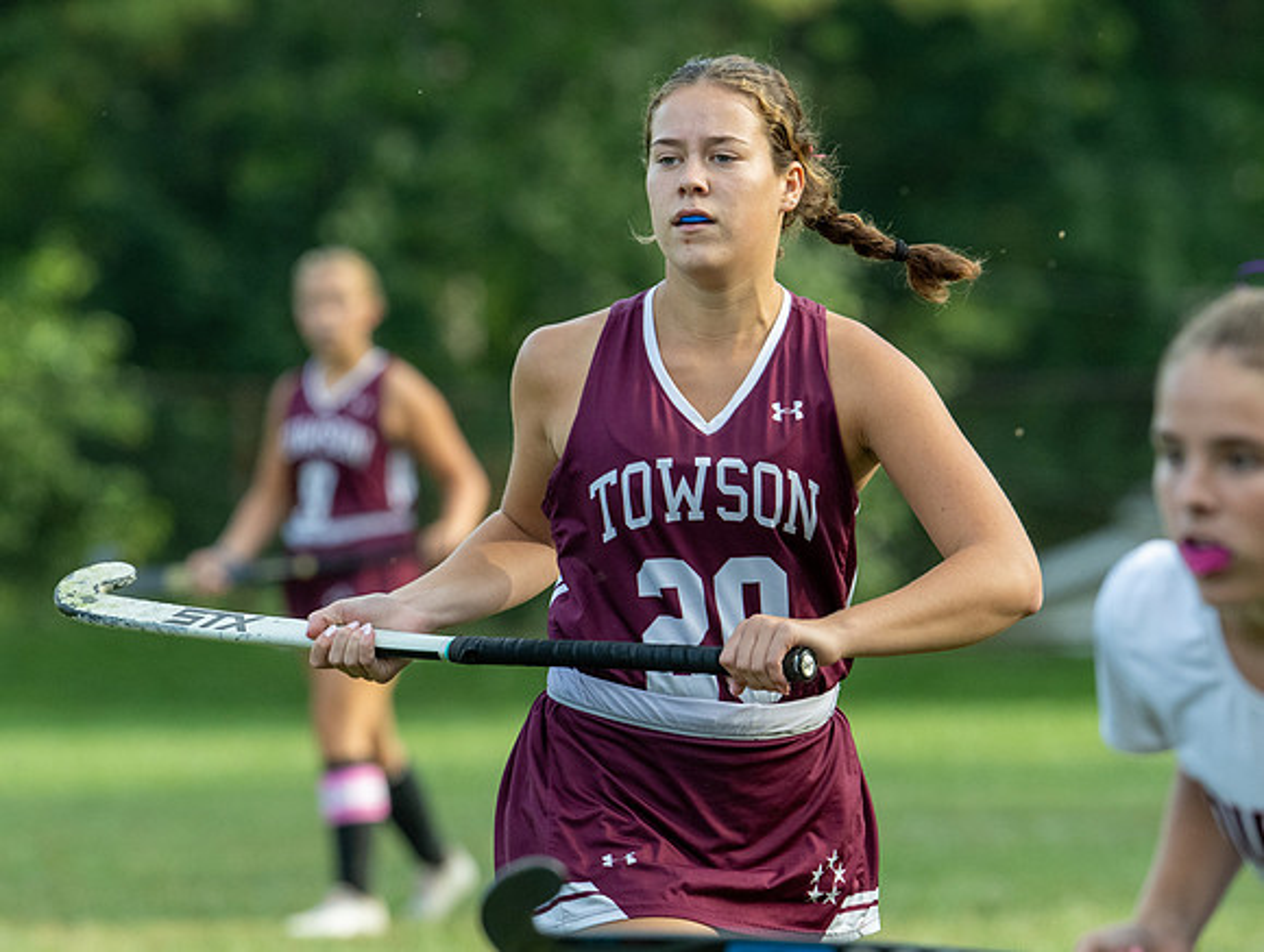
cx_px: 777
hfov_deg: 3.8
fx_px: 19017
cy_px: 403
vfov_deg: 2.9
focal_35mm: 520
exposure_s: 1/640
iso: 1250
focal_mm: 400
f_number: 8
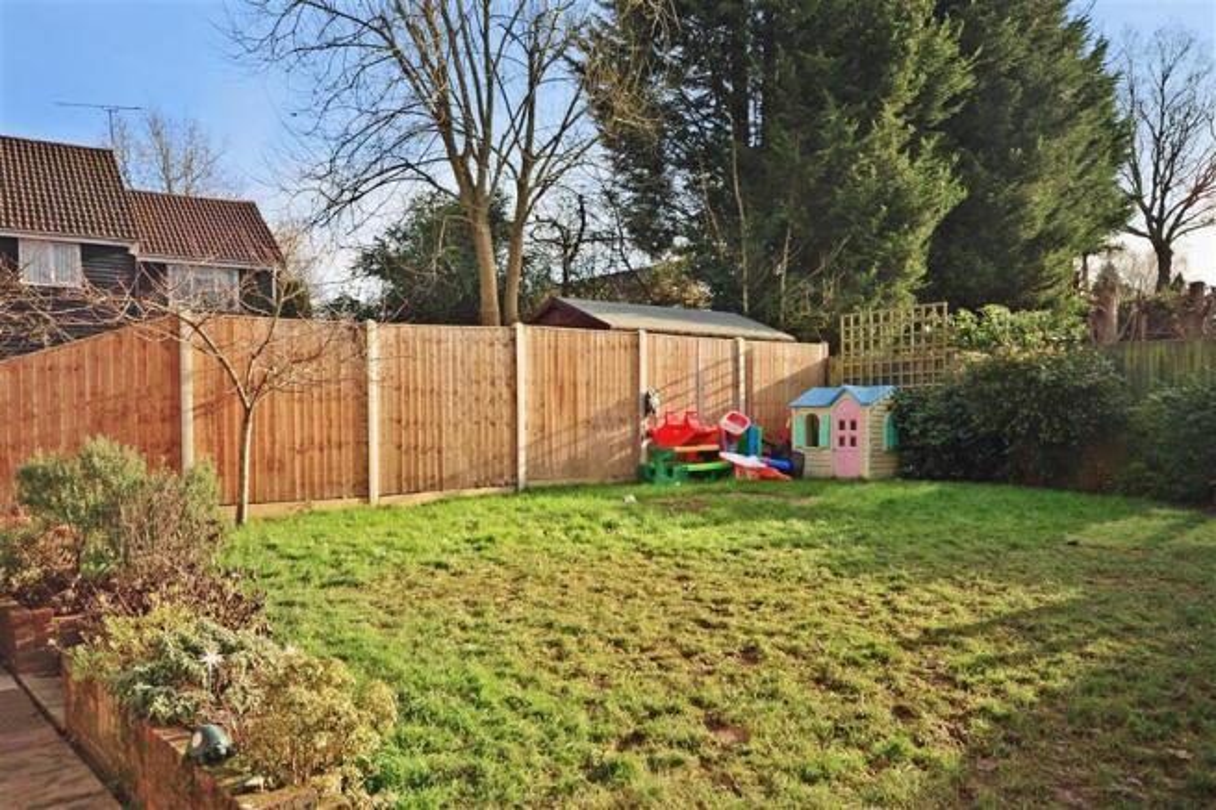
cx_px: 608
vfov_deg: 43.6
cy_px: 405
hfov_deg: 61.9
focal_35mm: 30
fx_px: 1013
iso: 400
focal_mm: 20
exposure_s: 1/400
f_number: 5.6
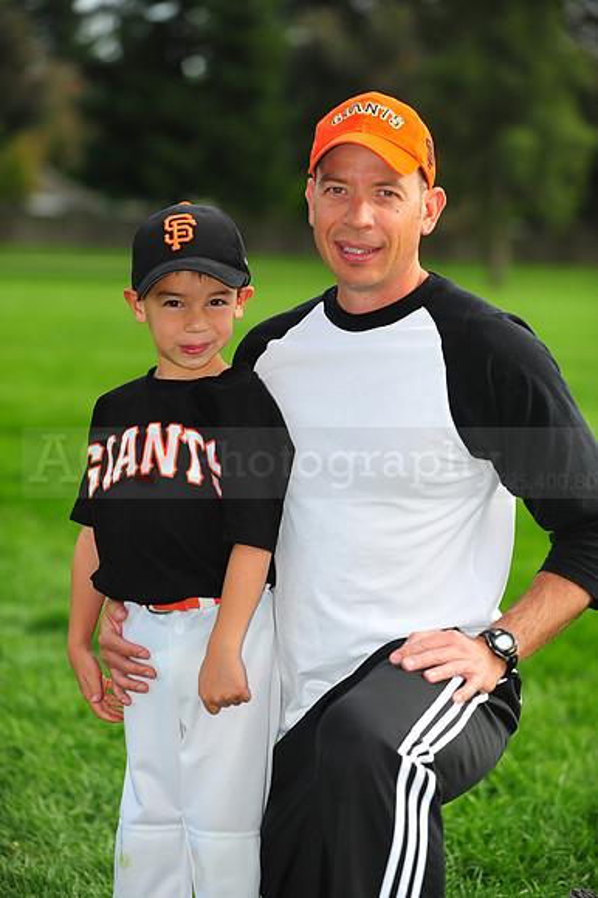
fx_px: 4116
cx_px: 299
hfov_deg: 8.3
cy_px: 449
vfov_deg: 12.5
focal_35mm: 165
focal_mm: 165
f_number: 4
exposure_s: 1/2000
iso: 400
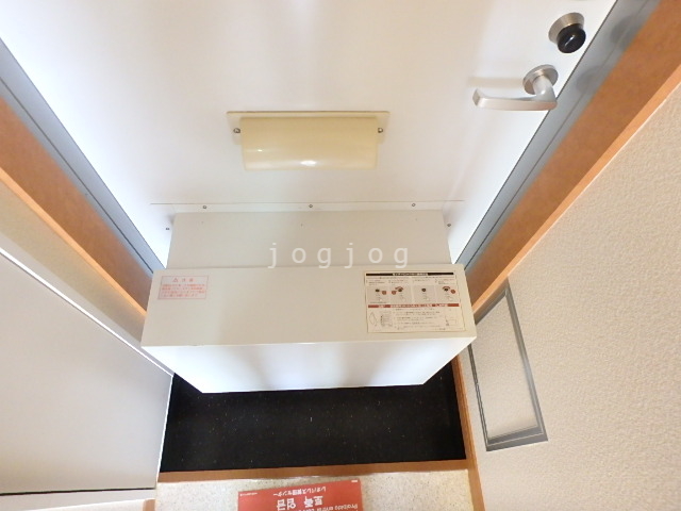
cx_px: 340
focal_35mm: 21
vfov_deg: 63.4
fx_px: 413
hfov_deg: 79.0
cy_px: 256
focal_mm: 3.7
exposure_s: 1/8
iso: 800
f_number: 3.5
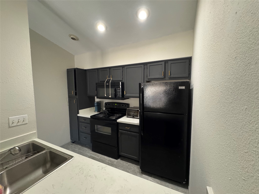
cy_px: 97
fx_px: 105
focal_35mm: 14
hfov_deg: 102.1
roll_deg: +0.4
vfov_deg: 85.7
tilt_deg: -5.9
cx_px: 130
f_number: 2.2
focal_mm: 2.22
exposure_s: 1/40
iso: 1000
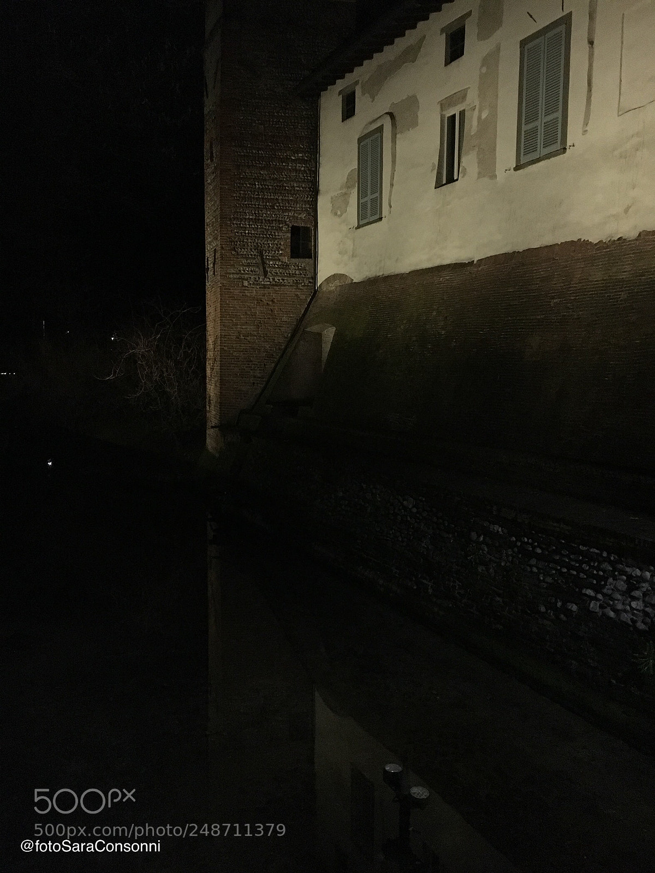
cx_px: 328
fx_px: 732
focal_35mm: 29
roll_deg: -0.4
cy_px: 436
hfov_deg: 48.2
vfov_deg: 61.7
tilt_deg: -5.9
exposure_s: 1/17
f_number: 2.2
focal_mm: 4.15
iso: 320
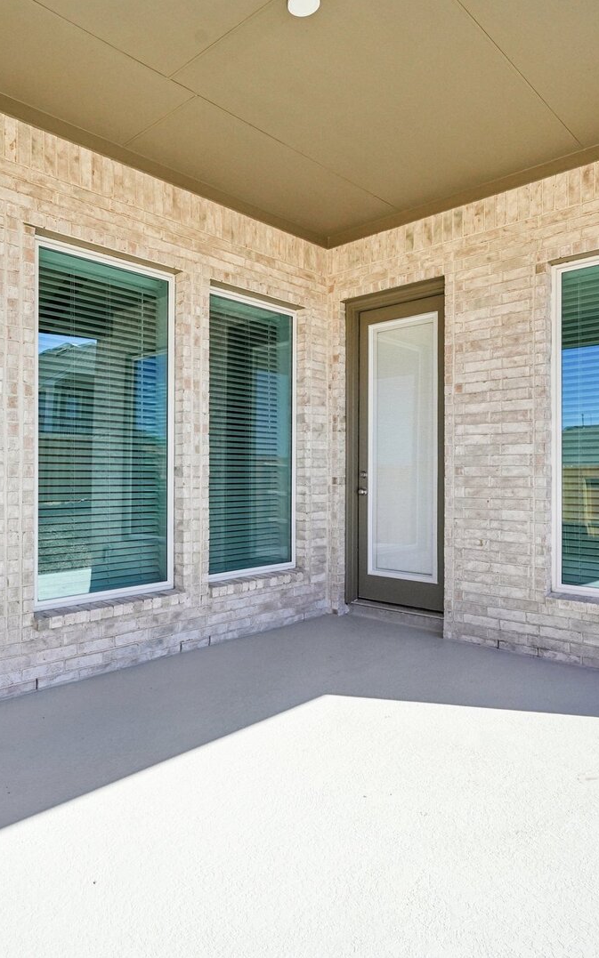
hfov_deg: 52.3
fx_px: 601
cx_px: 218
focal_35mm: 23
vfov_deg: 77.2
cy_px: 479
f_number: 8
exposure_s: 1/1250
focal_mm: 15
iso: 800
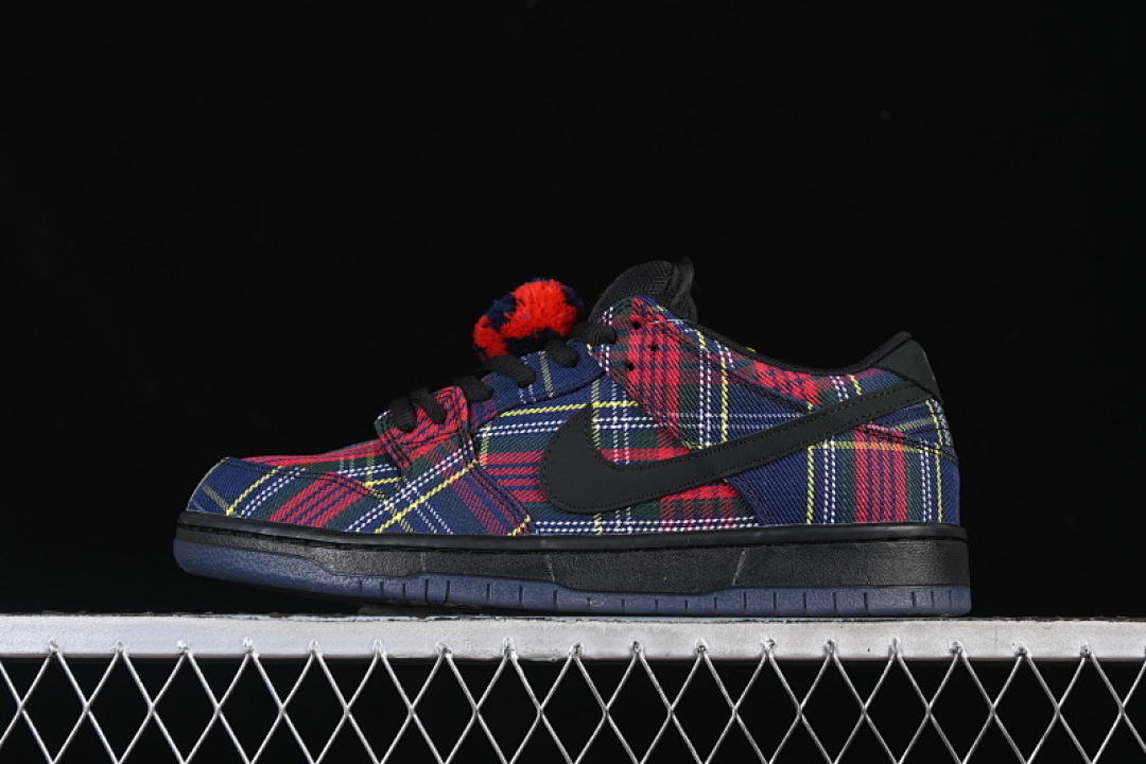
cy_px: 382
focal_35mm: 75
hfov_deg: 27.0
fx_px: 2387
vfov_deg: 18.2
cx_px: 573
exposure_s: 1/60
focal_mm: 50
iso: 160
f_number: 6.3
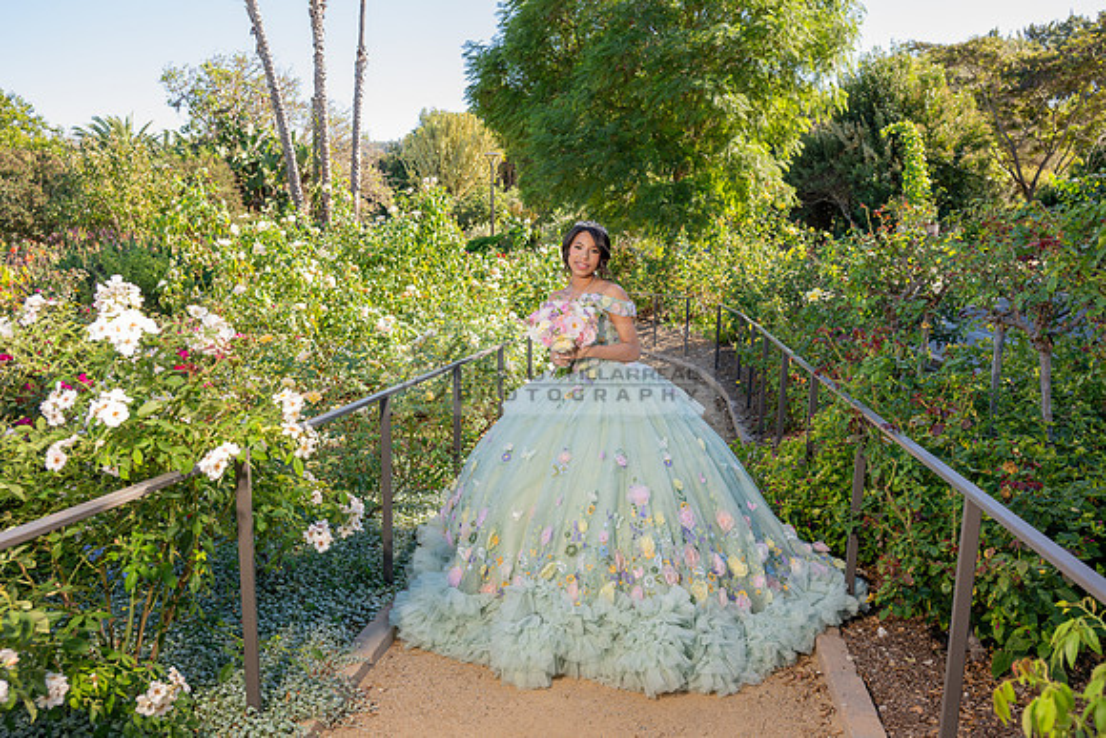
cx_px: 553
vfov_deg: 45.0
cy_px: 369
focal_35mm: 29
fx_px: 891
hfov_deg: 63.6
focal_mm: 29
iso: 200
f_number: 5
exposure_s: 1/200
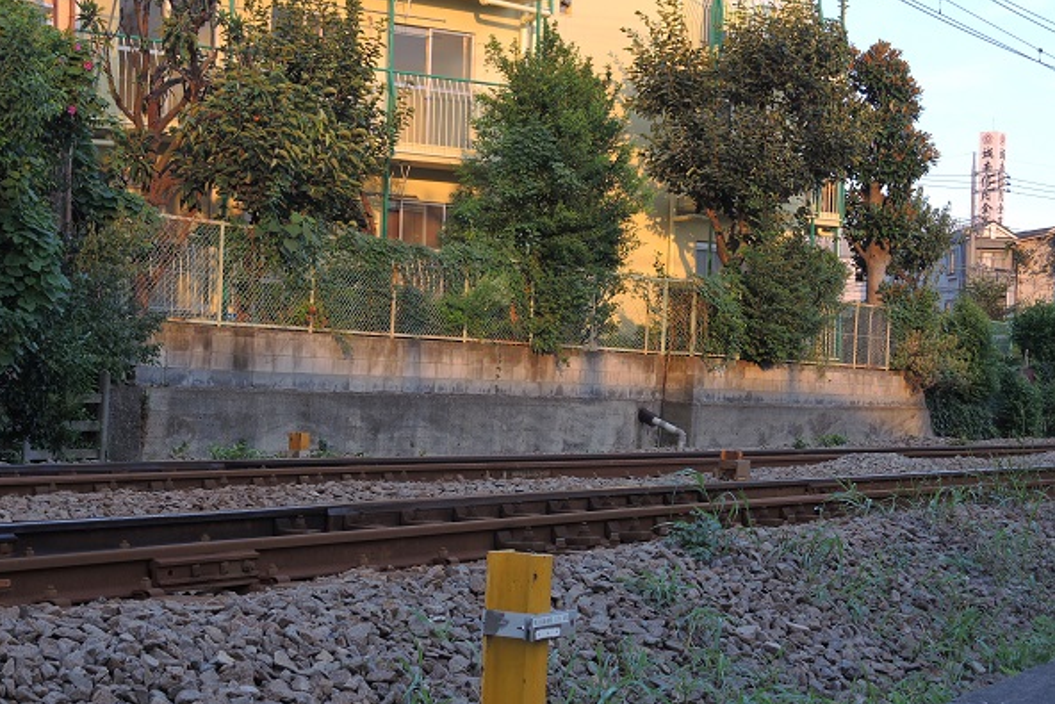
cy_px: 394
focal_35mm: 78
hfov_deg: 26.0
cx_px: 526
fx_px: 2286
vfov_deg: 17.5
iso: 80
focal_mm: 15.9
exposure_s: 1/100
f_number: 3.2
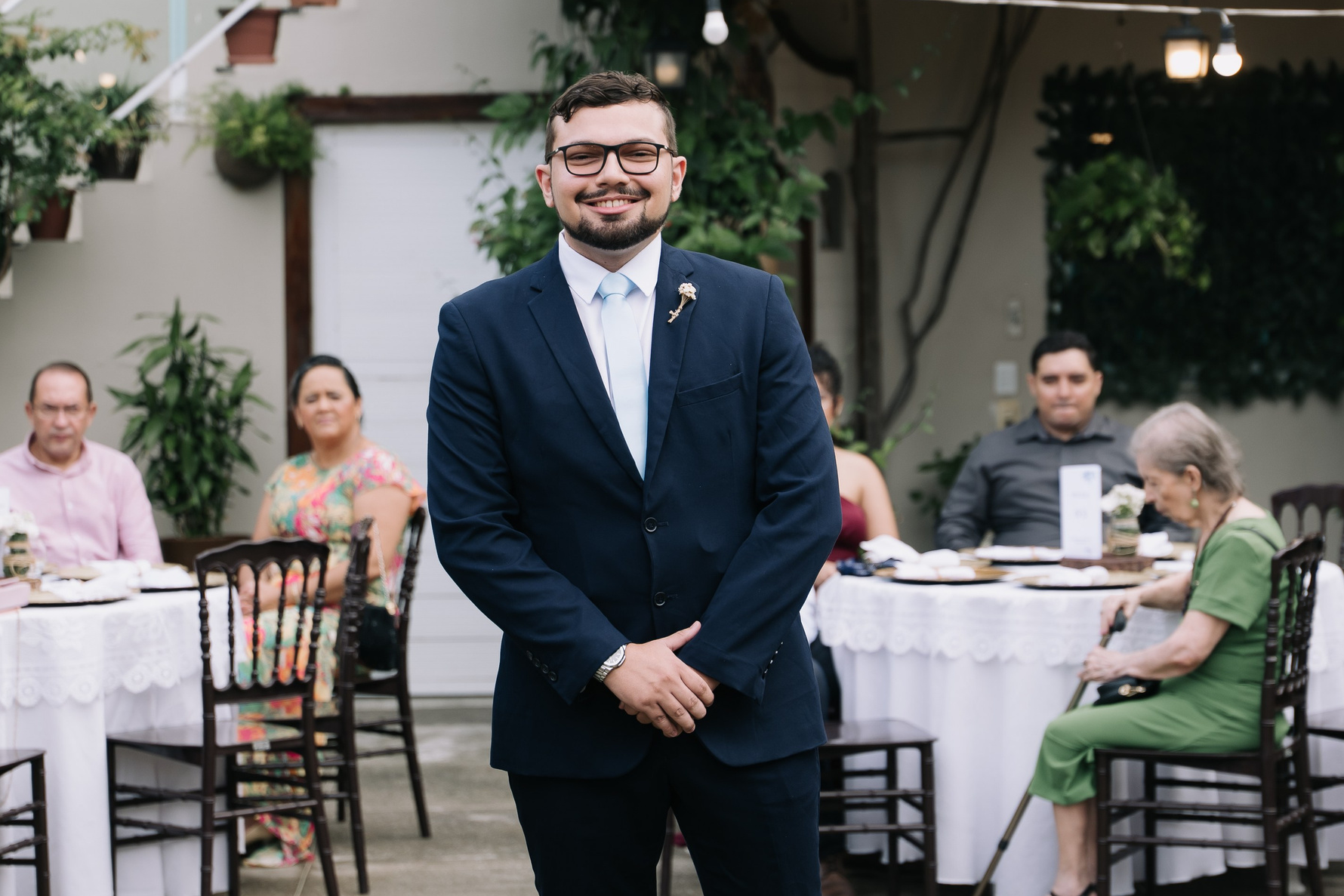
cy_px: 364
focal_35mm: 105
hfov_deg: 19.4
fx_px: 3920
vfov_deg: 13.0
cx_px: 596
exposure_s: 1/200
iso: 250
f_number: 2.8
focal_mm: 70
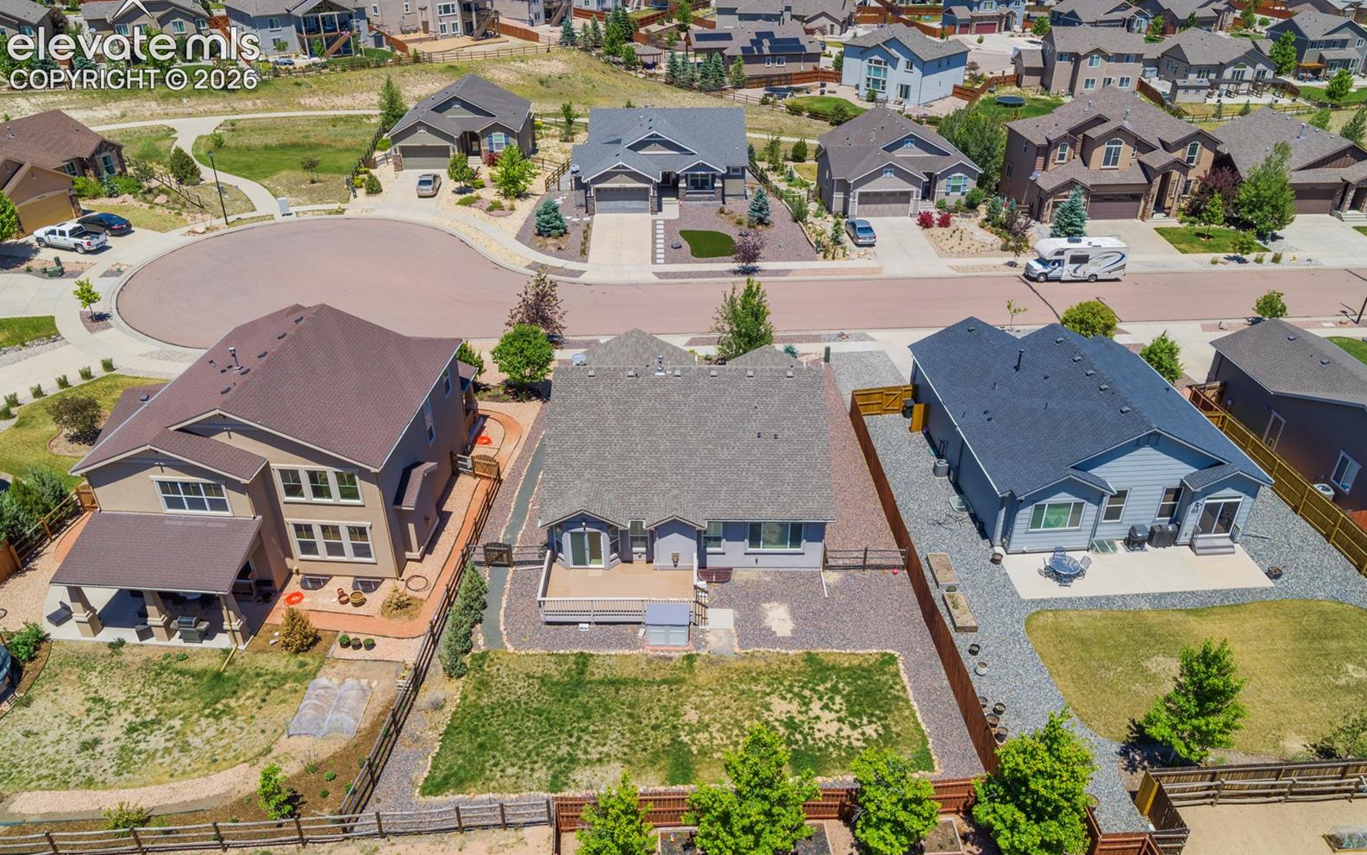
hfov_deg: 72.5
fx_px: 931
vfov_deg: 49.3
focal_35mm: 25
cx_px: 693
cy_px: 435
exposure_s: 1/80
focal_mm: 16
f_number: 8
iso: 100
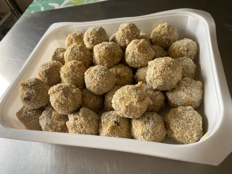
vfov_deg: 53.0
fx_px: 174
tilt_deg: -49.3
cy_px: 87
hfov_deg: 67.3
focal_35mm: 26
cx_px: 116
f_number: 1.8
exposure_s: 1/122
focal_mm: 4.25
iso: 80
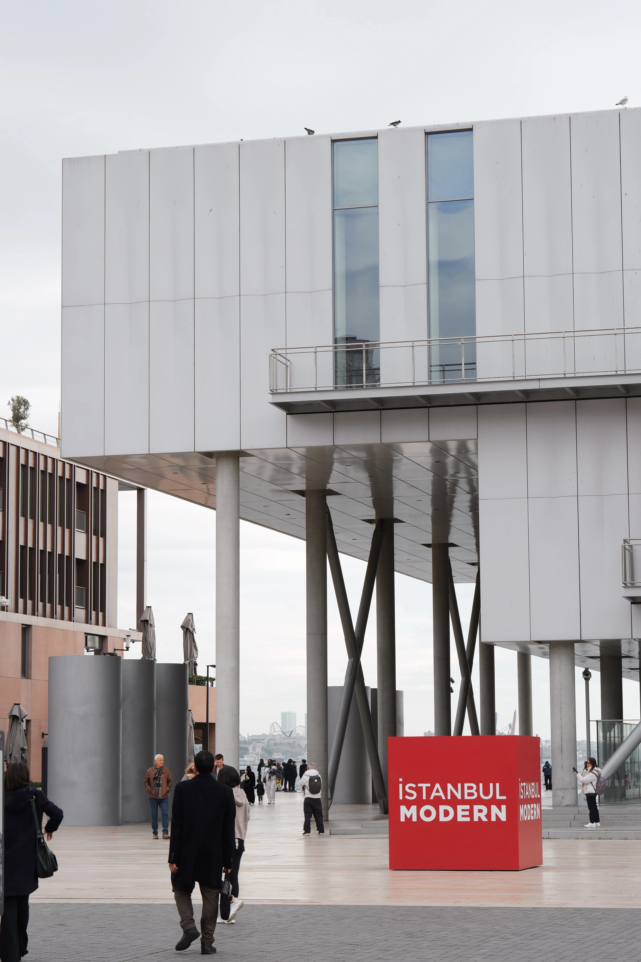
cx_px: 320
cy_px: 481
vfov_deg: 24.2
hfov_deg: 16.3
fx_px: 2243
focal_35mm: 84
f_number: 8
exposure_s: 1/128
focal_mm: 56
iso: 160
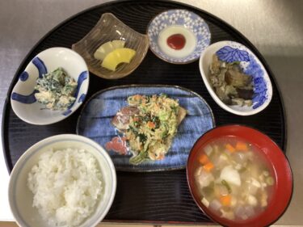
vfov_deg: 45.4
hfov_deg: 58.4
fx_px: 271
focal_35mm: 31
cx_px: 152
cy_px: 114
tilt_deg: -68.4
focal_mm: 3.3
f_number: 2.4
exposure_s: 1/60
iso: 320
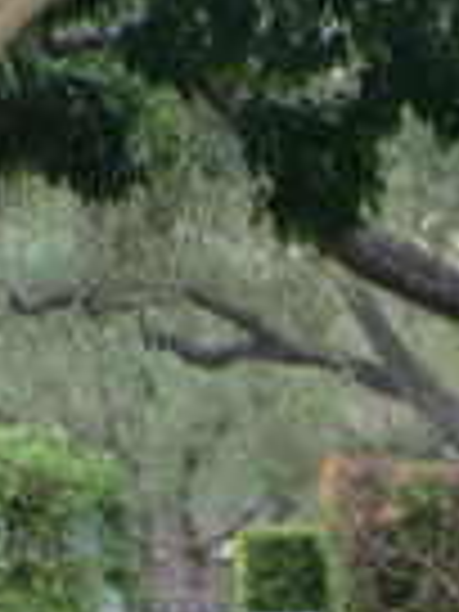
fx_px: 2404
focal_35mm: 136
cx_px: 536
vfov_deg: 13.1
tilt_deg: -6.1
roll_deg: +1.6
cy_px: 1107
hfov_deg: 10.7
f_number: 2.2
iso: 40
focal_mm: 4.15
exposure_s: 1/60
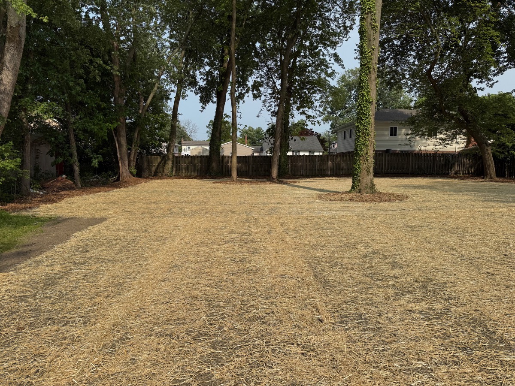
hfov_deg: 71.6
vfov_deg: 56.8
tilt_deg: -4.9
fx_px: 357
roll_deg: +0.1
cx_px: 258
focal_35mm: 24
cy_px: 193
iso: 80
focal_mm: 6.76
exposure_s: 1/5714
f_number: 1.78
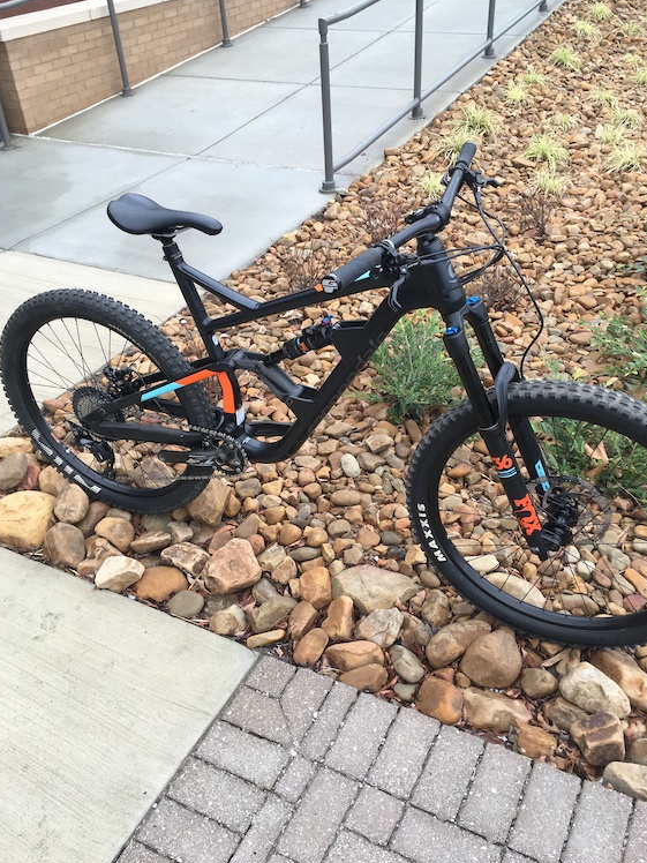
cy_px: 413
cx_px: 318
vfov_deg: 58.3
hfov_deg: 45.4
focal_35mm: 31
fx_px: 773
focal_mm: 4.15
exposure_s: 1/120
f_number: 2.2
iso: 40
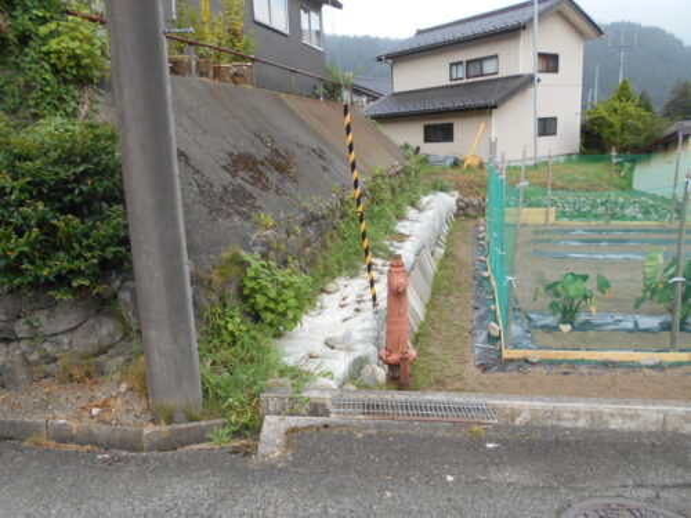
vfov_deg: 53.1
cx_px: 346
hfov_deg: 67.3
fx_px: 519
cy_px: 259
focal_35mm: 26
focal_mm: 4.6
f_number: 3.2
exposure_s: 1/80
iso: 80
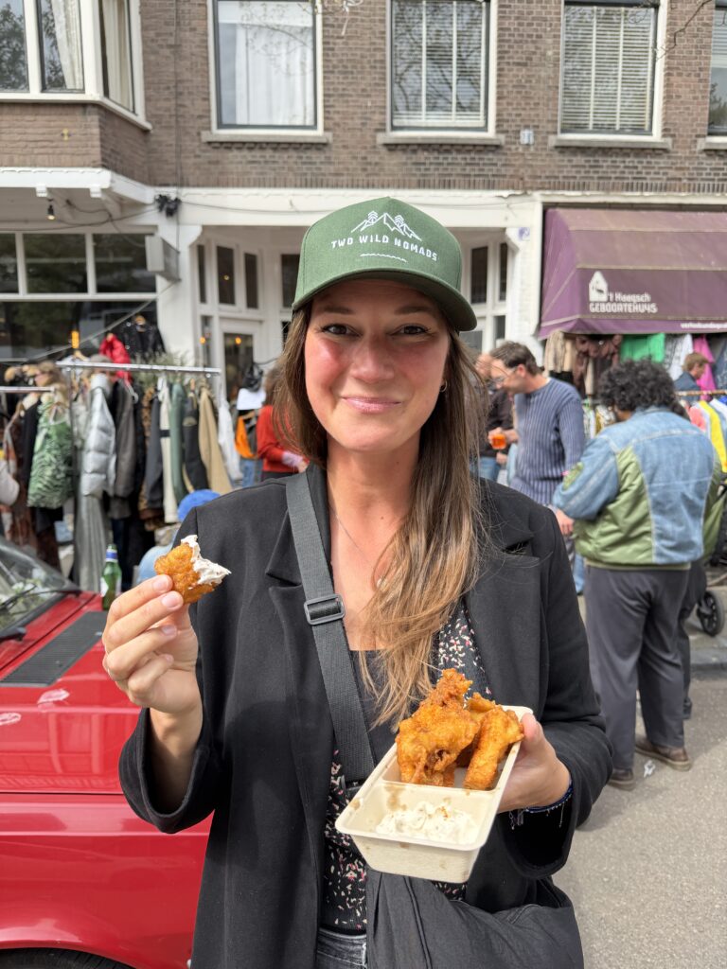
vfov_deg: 71.6
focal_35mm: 24
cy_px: 484
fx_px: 672
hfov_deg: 56.8
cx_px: 364
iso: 100
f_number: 1.78
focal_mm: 6.76
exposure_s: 1/1314
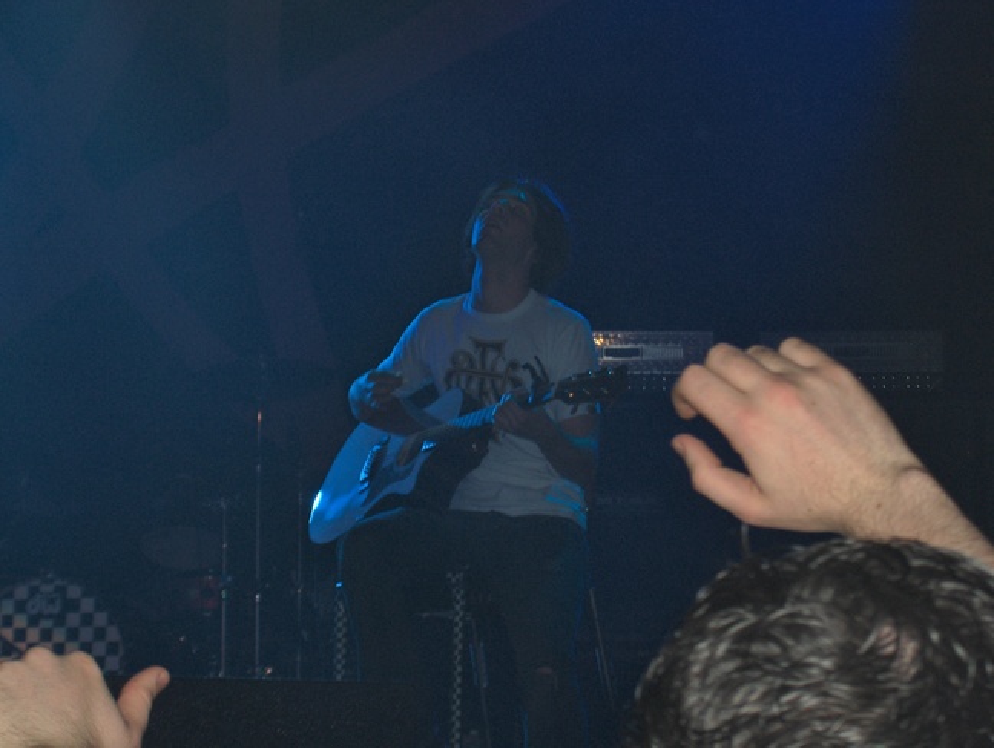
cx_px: 497
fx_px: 3365
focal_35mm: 117
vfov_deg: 12.7
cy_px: 374
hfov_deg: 16.8
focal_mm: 24
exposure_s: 1/125
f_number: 4.9
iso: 100
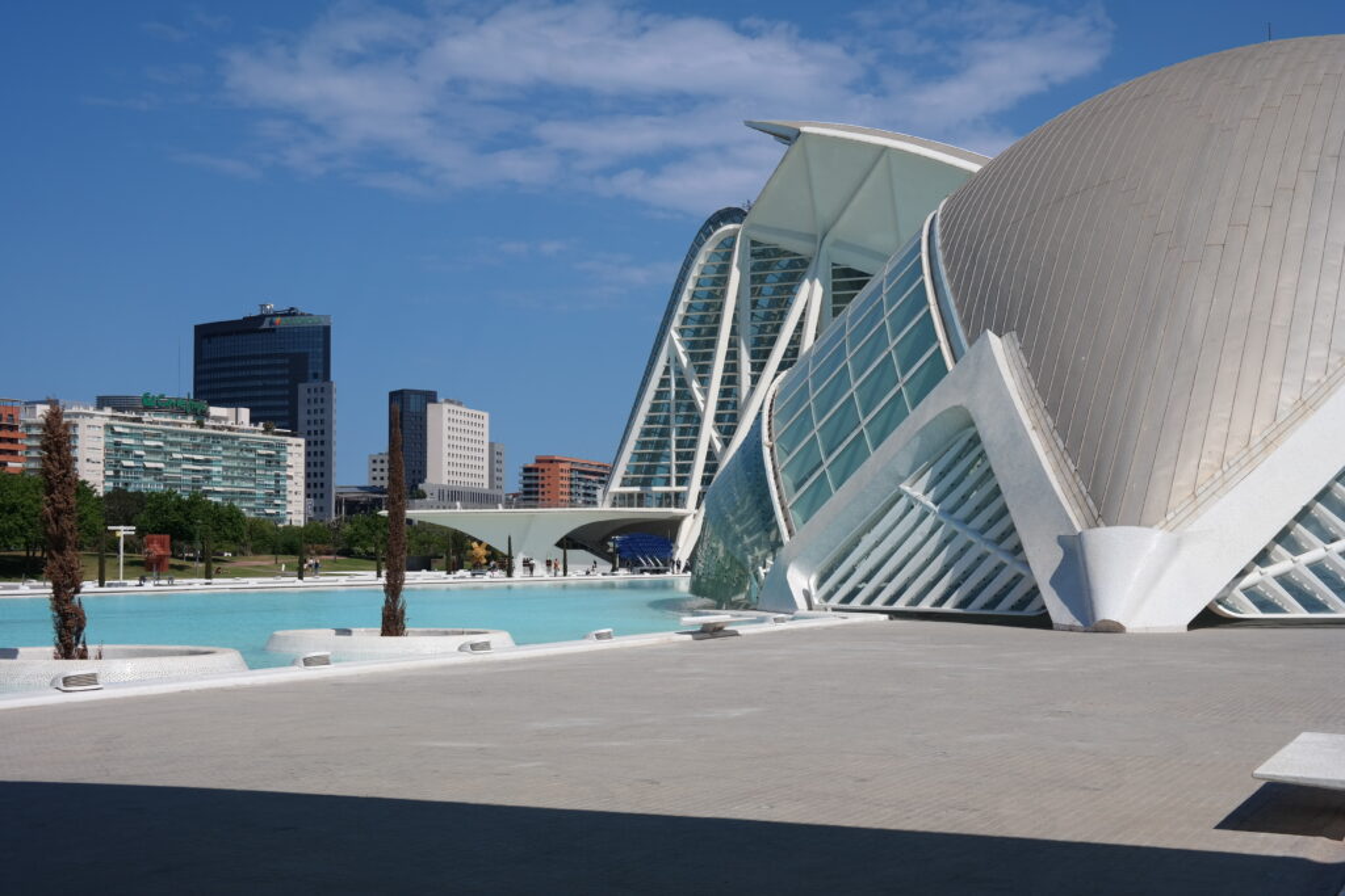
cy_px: 448
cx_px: 672
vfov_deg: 29.3
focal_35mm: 46
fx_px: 1719
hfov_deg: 42.7
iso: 100
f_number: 8
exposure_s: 1/320
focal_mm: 30
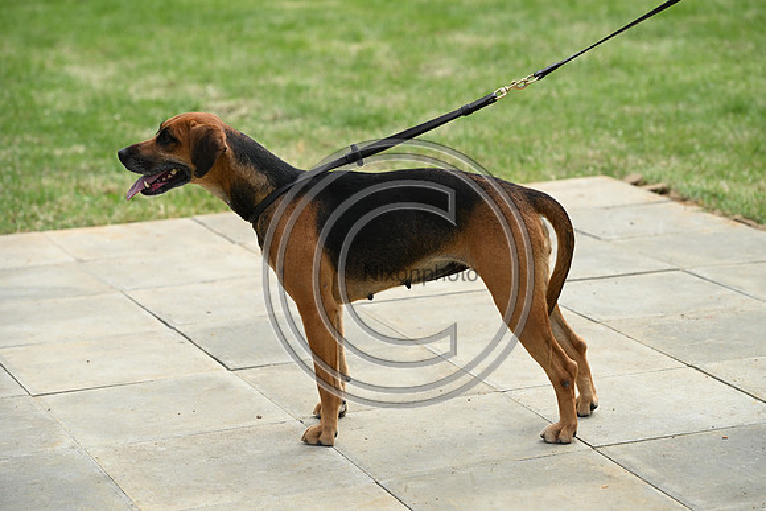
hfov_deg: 17.6
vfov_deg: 11.8
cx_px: 383
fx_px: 2469
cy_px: 256
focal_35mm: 116
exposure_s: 1/1000
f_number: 4.5
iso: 200
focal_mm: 116
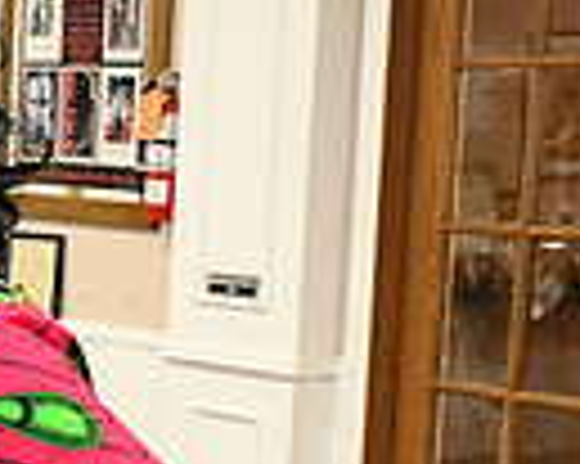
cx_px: -346
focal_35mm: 135
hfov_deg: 13.3
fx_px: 2316
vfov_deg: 11.2
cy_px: 579
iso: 6400
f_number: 11
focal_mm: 32
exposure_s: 1/60
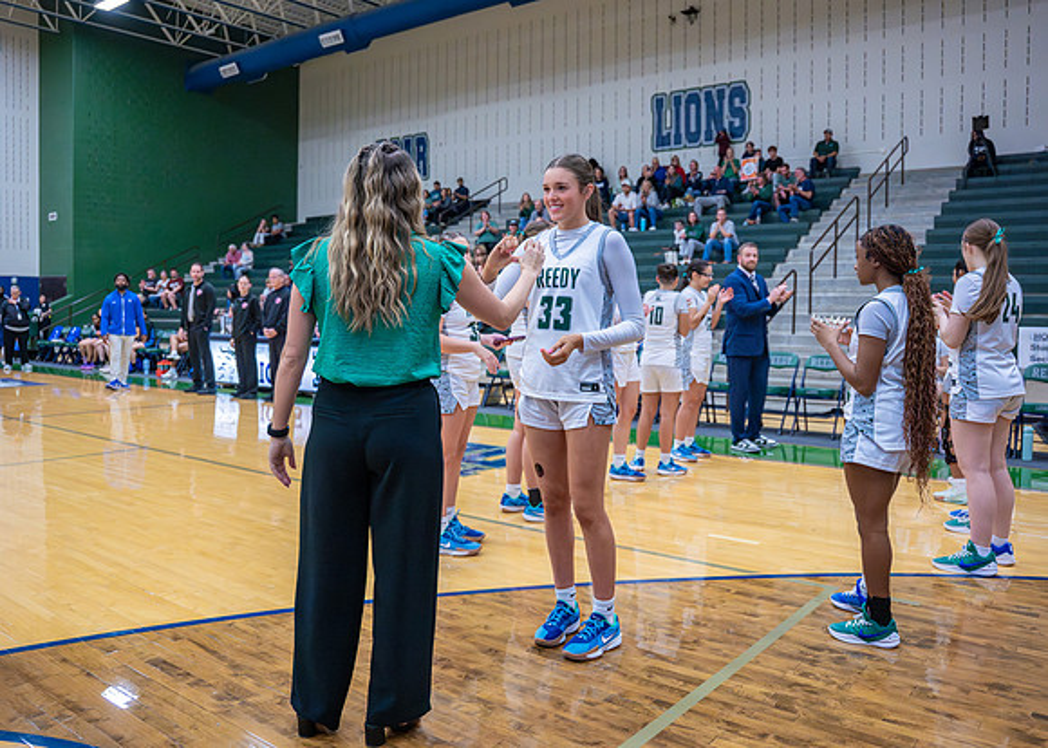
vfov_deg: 47.5
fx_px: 850
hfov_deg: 63.3
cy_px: 352
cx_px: 512
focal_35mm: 29
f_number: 2.8
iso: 4000
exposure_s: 1/1000
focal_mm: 24
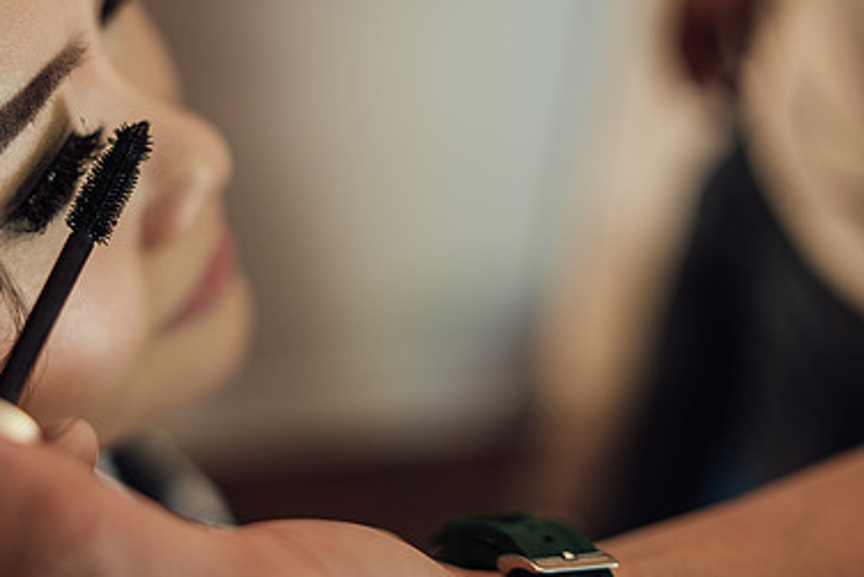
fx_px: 1296
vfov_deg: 25.1
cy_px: 272
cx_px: 278
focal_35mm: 54
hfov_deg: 36.4
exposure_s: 1/200
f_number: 1.8
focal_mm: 35
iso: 320
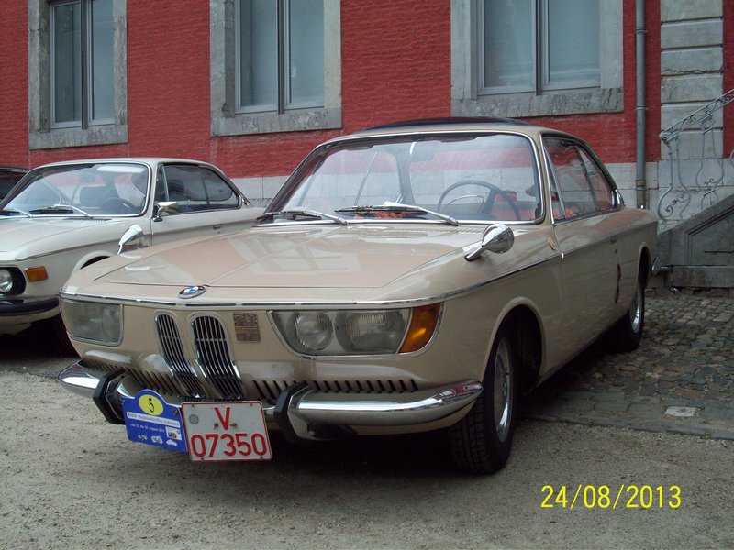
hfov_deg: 41.2
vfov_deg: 31.5
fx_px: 975
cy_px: 275
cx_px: 367
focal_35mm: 46
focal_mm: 7.6
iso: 80
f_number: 3.1
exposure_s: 1/348
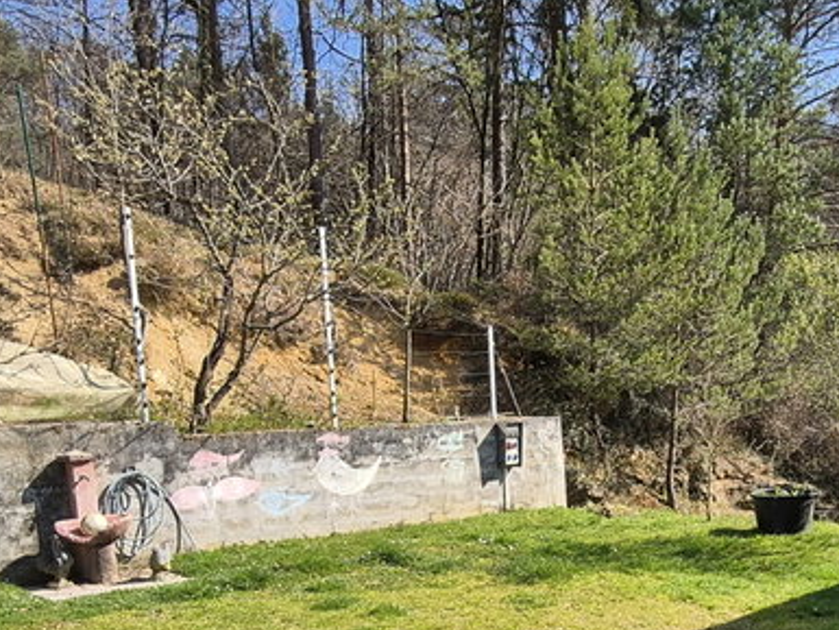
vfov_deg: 37.9
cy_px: 521
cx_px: 528
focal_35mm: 36
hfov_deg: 50.8
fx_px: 873
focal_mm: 2.2
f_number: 2.2
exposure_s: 1/1996
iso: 64
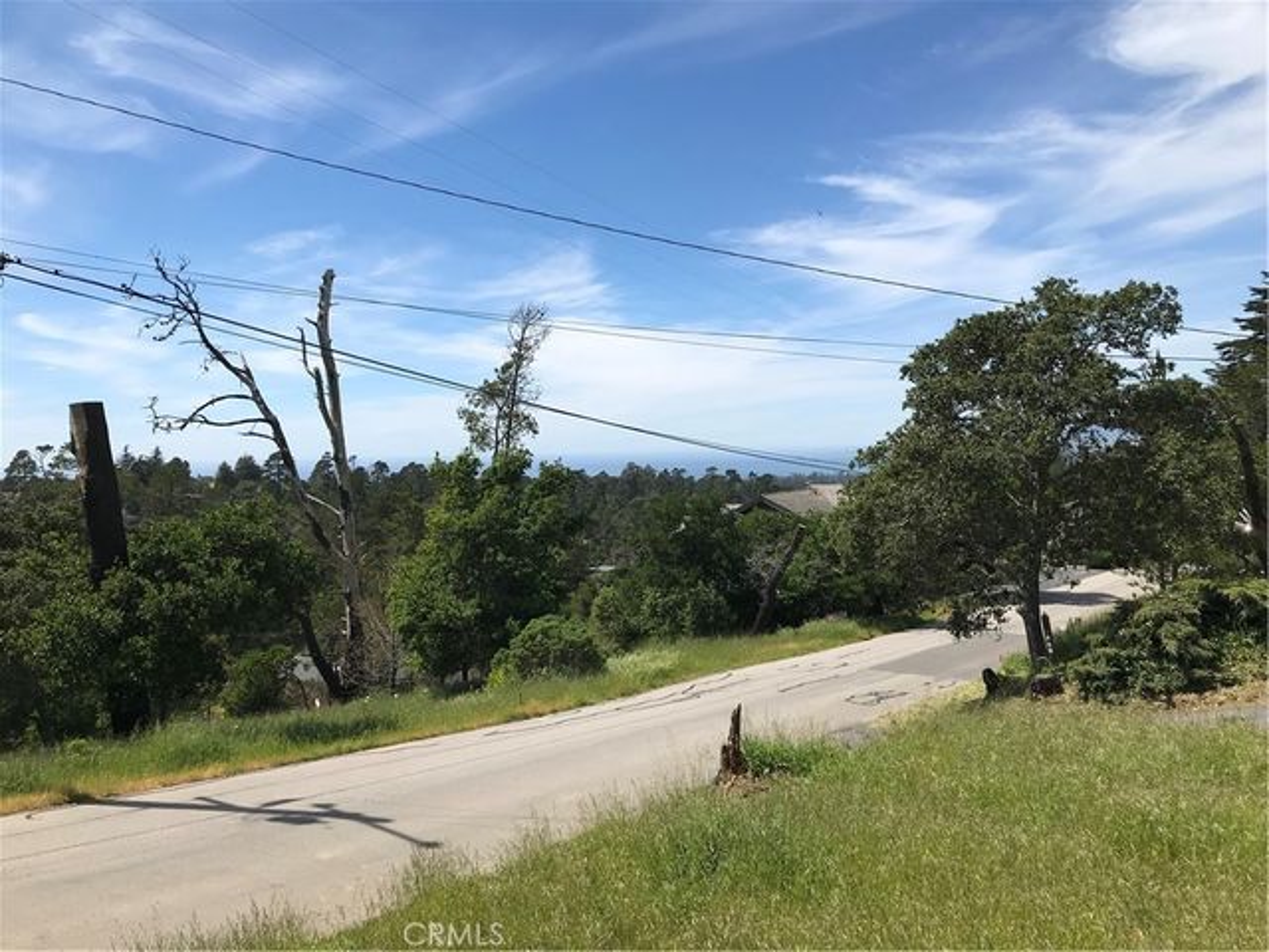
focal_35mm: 28
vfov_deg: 49.7
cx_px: 634
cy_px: 476
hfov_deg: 63.4
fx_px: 1026
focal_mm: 3.99
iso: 20
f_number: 1.8
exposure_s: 1/2907
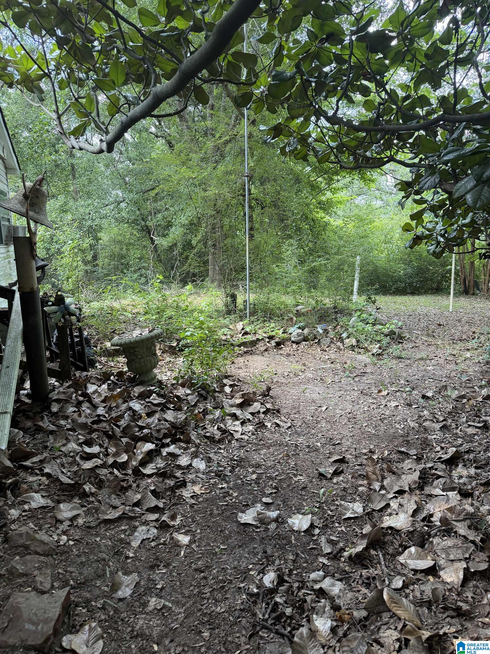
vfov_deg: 71.6
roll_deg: +1.4
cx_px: 245
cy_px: 327
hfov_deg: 56.8
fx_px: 453
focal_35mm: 24
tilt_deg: -11.2
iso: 160
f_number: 1.78
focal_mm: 6.76
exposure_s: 1/130
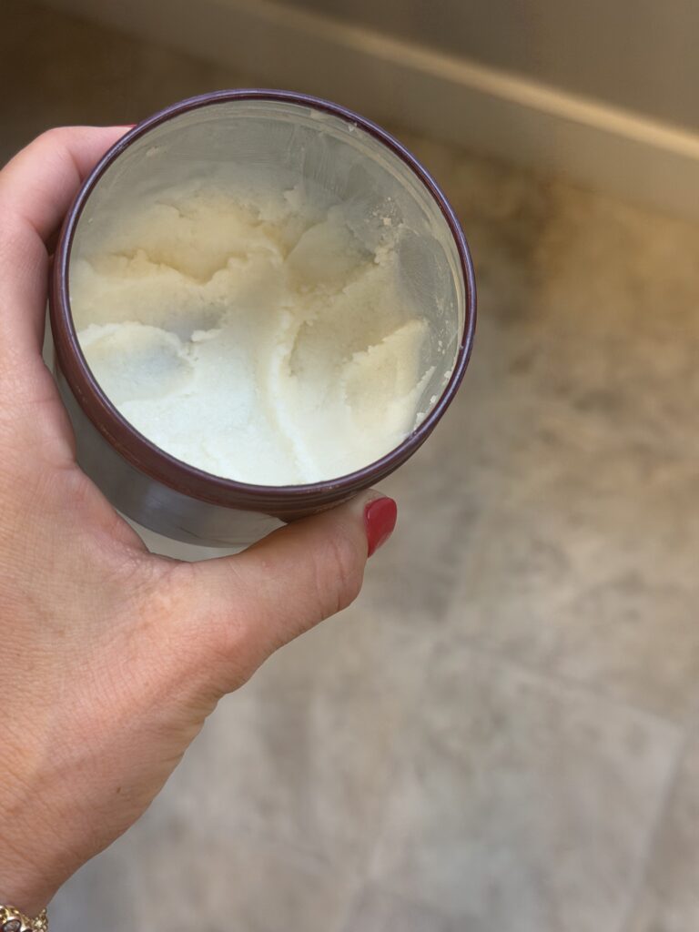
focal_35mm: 48
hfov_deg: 30.3
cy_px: 466
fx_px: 1292
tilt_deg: -82.2
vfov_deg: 39.7
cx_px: 350
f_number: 1.78
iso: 50
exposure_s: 1/60
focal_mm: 6.76
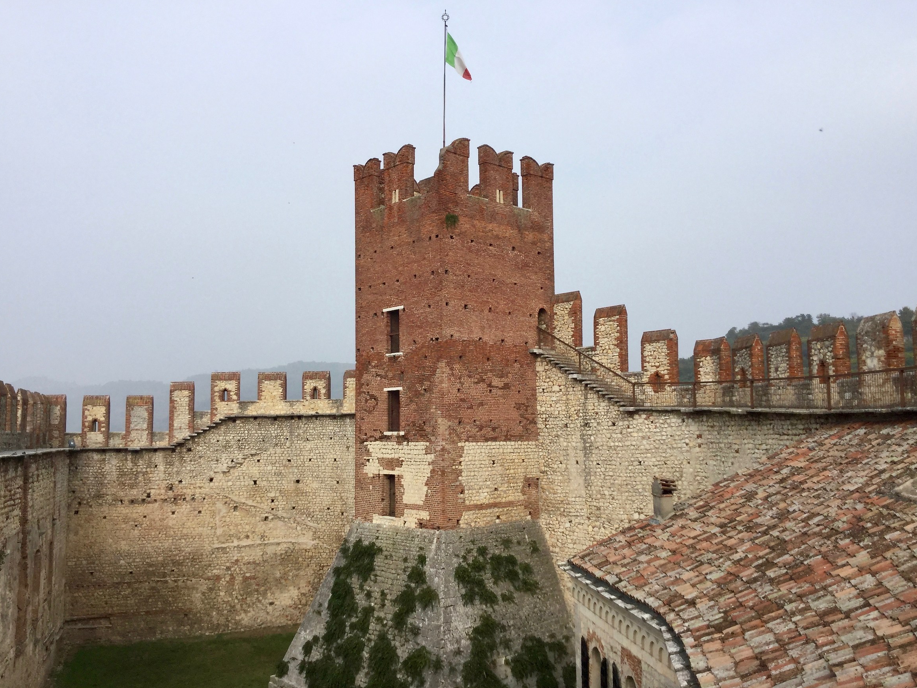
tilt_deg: +4.4
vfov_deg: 44.2
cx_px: 457
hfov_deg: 56.8
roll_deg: -0.6
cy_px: 346
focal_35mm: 32
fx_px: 848
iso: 25
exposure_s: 1/1359
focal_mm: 3.3
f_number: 2.4
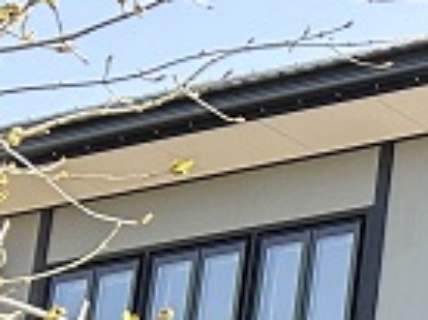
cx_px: 1224
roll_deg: -1.8
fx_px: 1876
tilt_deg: +10.8
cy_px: 632
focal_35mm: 152
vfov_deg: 9.2
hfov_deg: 10.1
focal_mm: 5.7
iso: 50
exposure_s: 1/336
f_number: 1.5
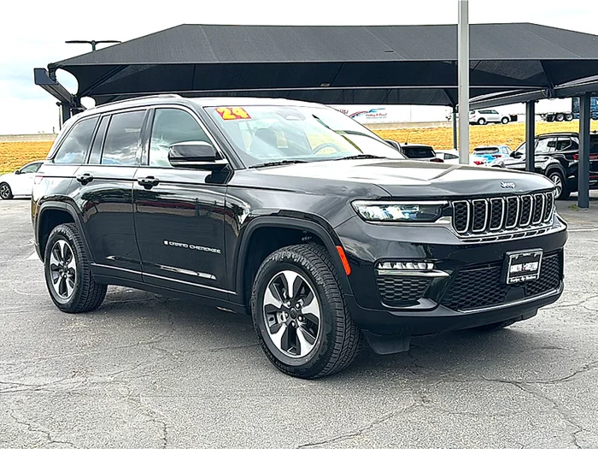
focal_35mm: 37
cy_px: 224
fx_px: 639
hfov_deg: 50.1
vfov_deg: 38.7
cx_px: 299
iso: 80
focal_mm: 6.86
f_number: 1.78
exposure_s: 1/937
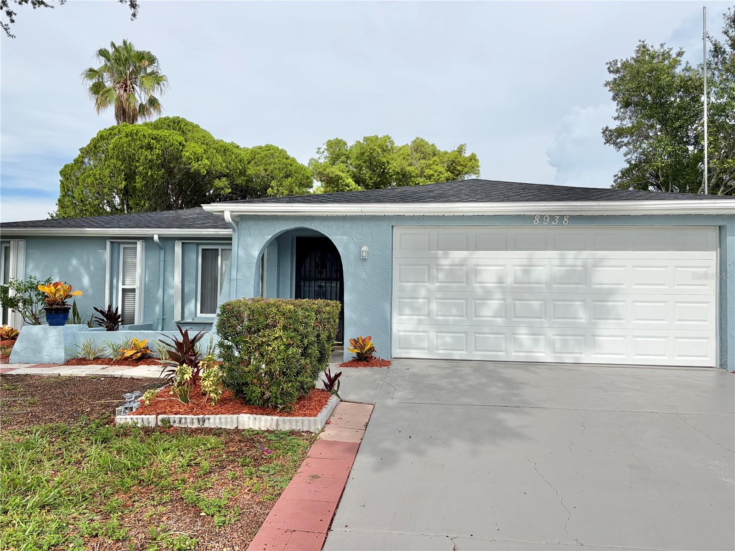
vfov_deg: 53.1
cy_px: 276
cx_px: 368
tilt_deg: +2.5
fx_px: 552
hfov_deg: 67.3
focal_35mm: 26
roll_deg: -1.2
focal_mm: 5.96
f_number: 1.6
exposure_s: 1/4065
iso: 50
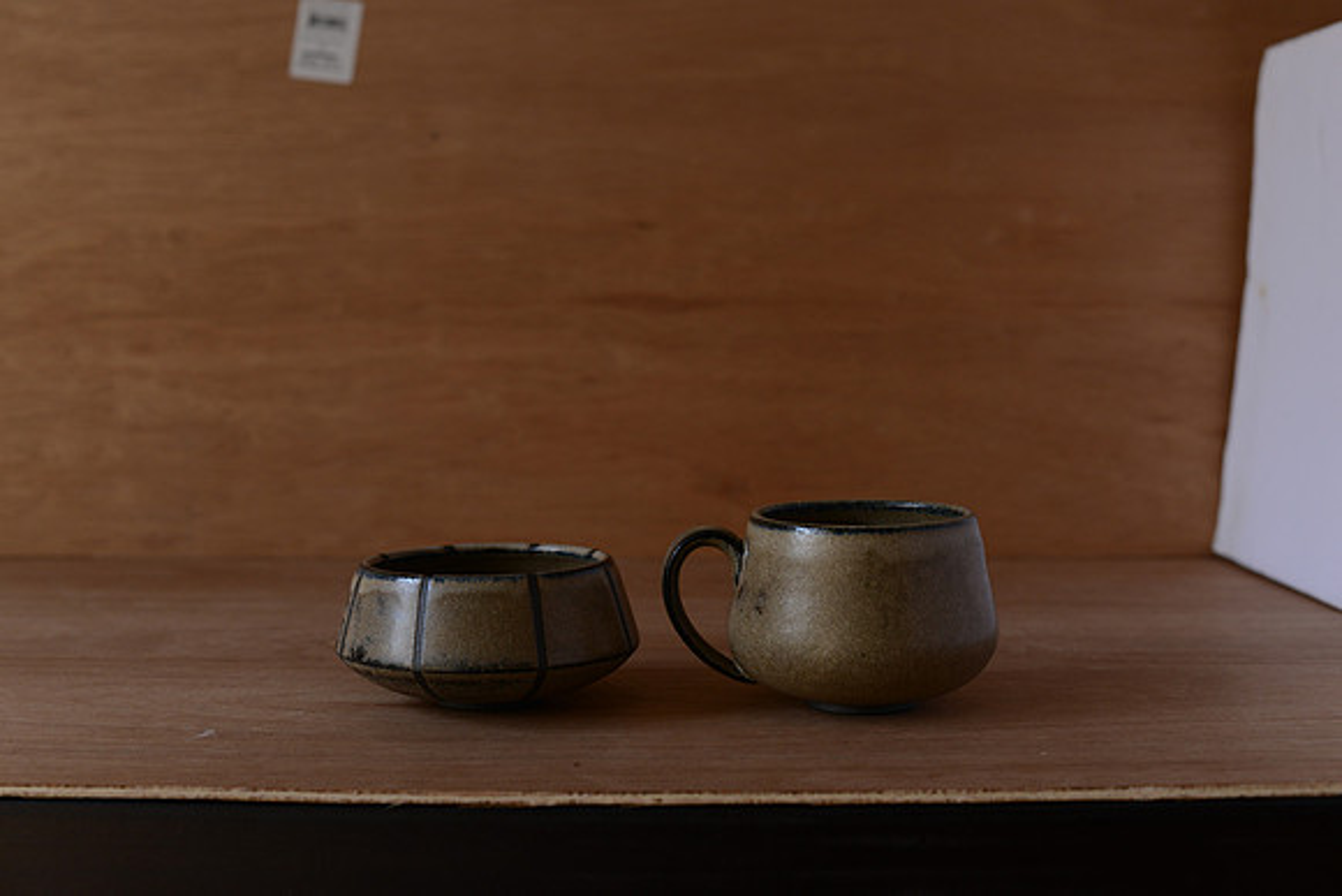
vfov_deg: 27.0
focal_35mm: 50
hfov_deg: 39.6
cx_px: 671
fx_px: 1864
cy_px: 448
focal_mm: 50
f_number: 4.5
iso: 500
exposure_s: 1/100
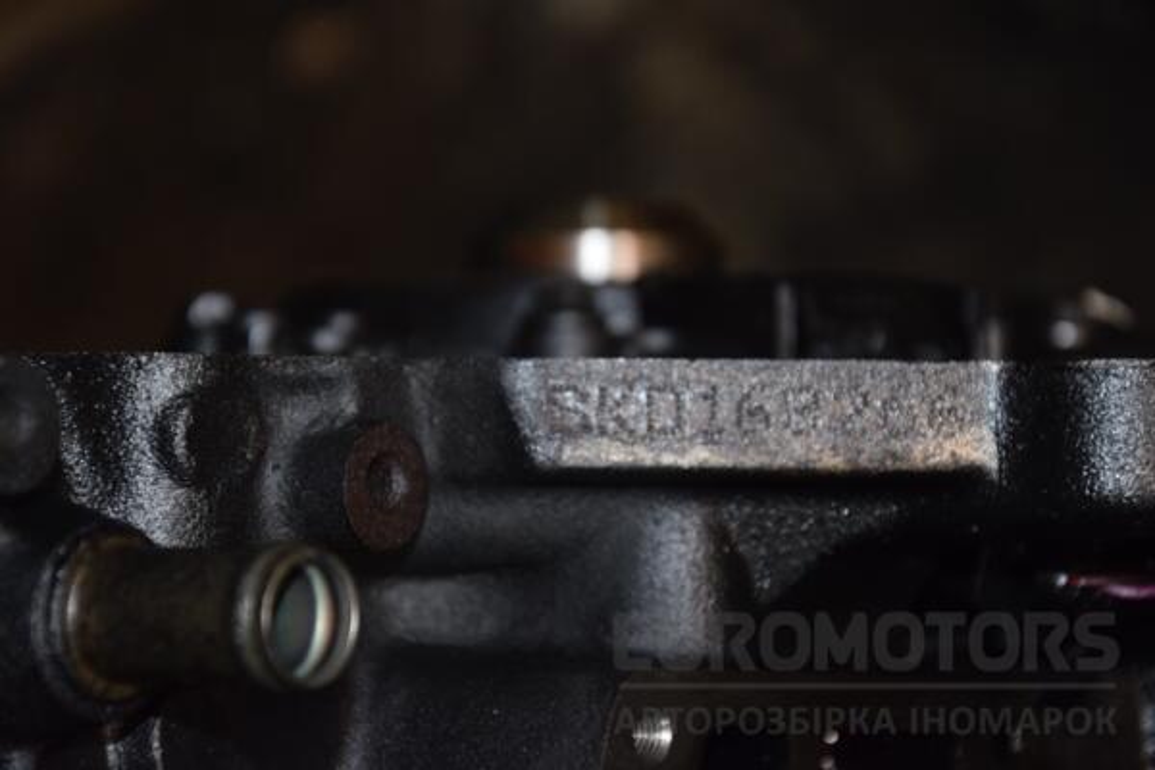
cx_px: 578
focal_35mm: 158
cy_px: 385
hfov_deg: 13.0
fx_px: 5053
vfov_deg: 8.7
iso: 800
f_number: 5.6
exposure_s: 1/60
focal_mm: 105
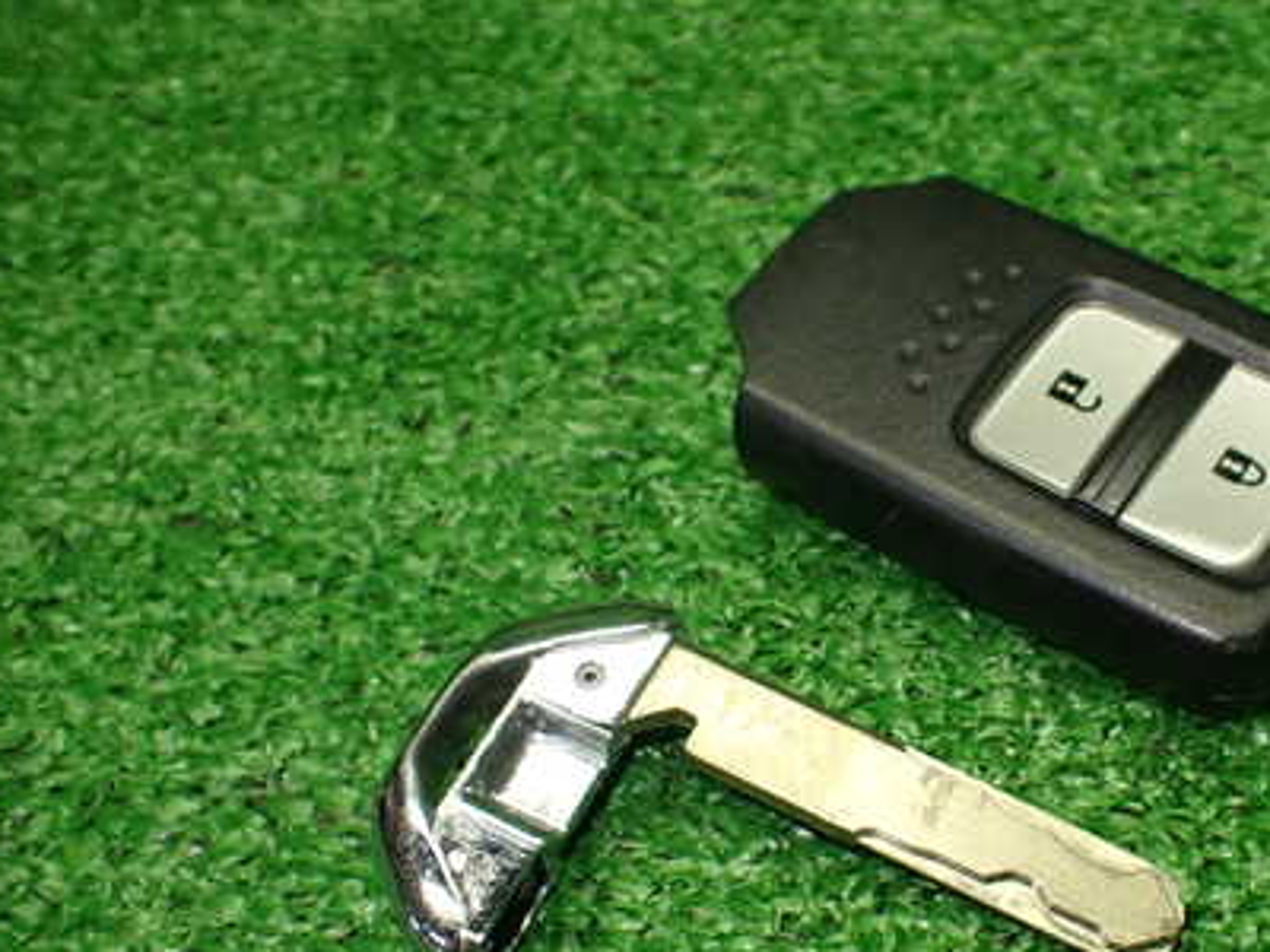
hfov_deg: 41.1
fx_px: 1651
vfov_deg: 31.9
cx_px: 914
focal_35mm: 45
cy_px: 631
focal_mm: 5.4
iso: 320
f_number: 2.3
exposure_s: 1/125
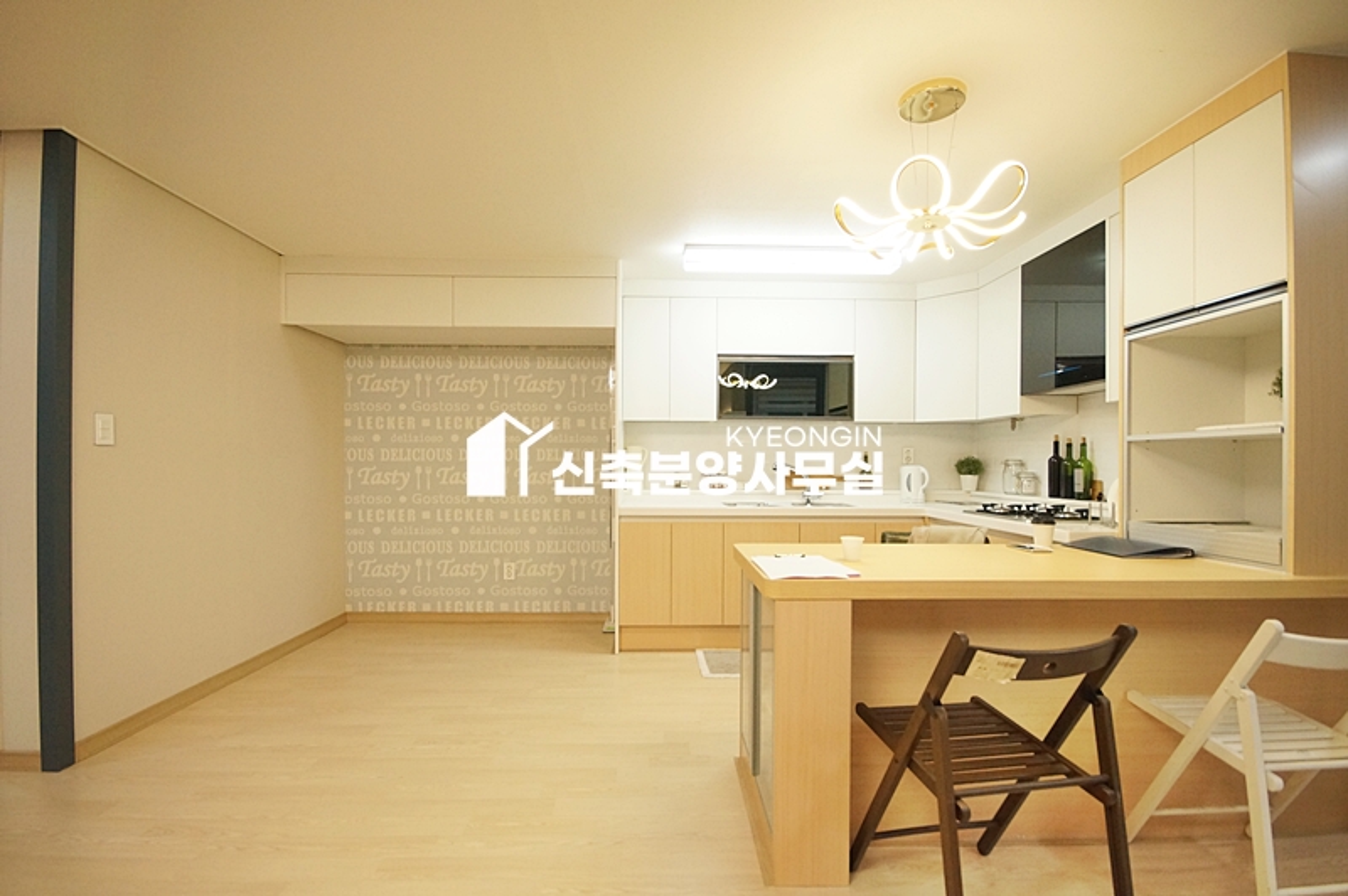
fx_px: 561
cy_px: 448
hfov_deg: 100.4
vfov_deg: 77.2
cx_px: 674
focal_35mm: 15
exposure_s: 1/125
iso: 1600
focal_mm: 10
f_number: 5.6
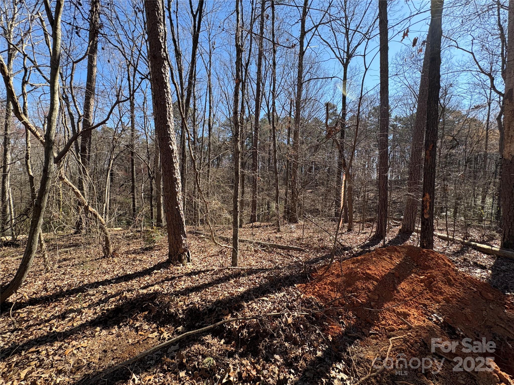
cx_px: 257
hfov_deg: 102.1
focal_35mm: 14
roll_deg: -0.4
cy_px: 192
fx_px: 208
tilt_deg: -1.9
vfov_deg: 85.7
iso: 40
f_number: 2.2
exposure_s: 1/451
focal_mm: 2.22
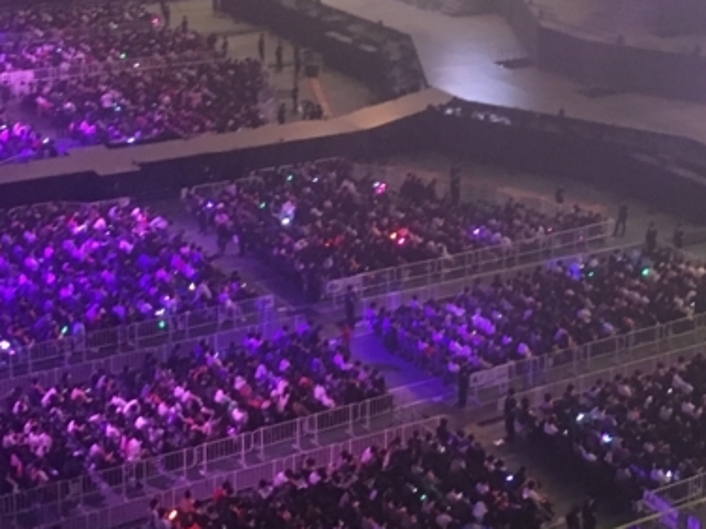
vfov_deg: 18.4
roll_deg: -2.4
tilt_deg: -14.5
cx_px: 578
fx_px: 1611
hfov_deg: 24.3
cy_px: 62
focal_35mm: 79
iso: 400
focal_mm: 4.15
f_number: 2.2
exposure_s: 1/15
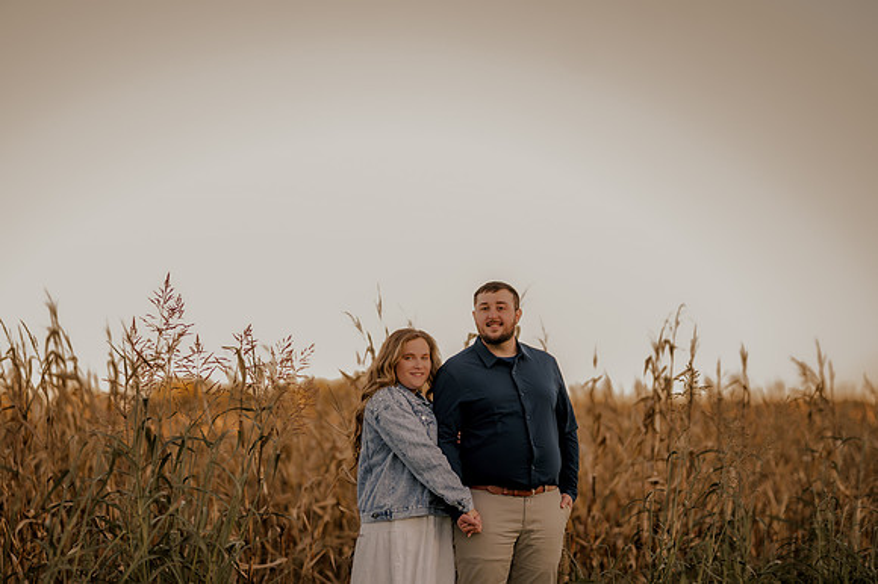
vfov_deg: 16.1
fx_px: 2072
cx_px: 439
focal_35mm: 85
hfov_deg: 23.9
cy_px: 292
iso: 50
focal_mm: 85
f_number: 1.4
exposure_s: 1/320
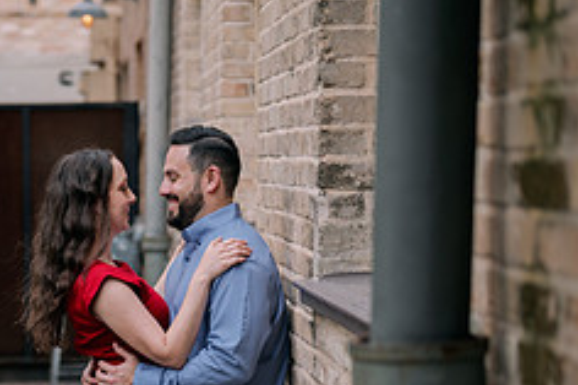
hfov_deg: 15.5
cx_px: 20
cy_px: 373
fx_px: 2086
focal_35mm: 130
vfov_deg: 10.5
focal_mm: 50
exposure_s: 1/160
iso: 80
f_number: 2
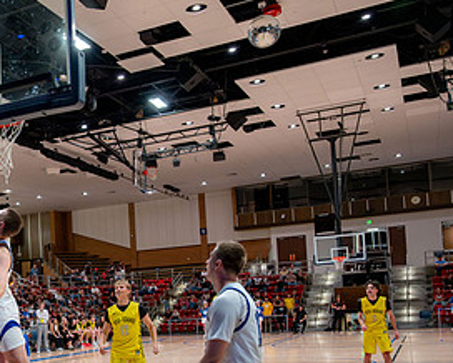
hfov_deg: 34.7
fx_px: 644
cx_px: -15
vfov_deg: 30.6
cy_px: 297
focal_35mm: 48
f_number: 3.2
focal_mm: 24
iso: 6400
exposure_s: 1/400
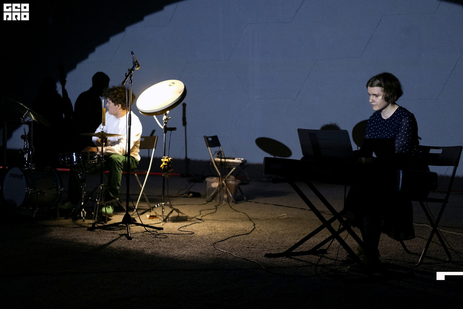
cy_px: 154
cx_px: 232
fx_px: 681
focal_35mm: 53
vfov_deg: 25.5
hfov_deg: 37.5
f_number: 2
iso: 6400
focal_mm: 35
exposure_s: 1/50
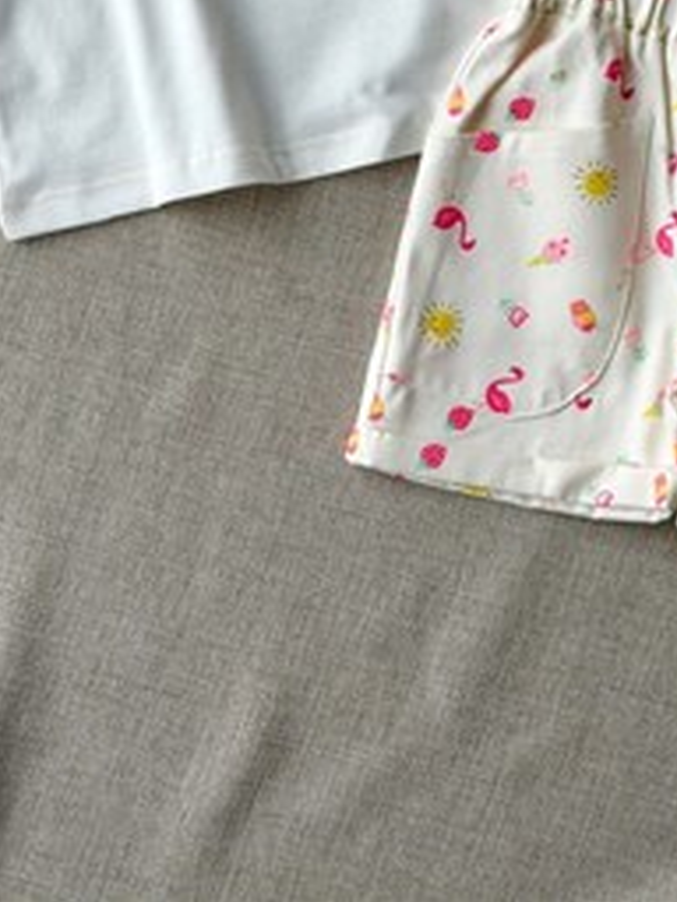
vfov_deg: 19.0
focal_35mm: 100
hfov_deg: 14.8
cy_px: -30
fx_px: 2608
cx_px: 420
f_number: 1.78
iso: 64
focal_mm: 6.76
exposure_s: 1/506
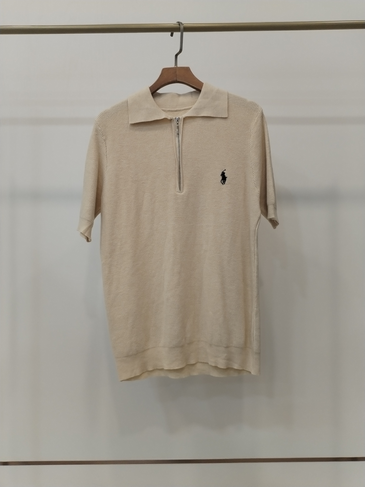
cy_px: 244
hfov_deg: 48.2
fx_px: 408
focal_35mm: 29
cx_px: 182
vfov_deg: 61.7
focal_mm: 4.75
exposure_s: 1/60
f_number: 1.8
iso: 215
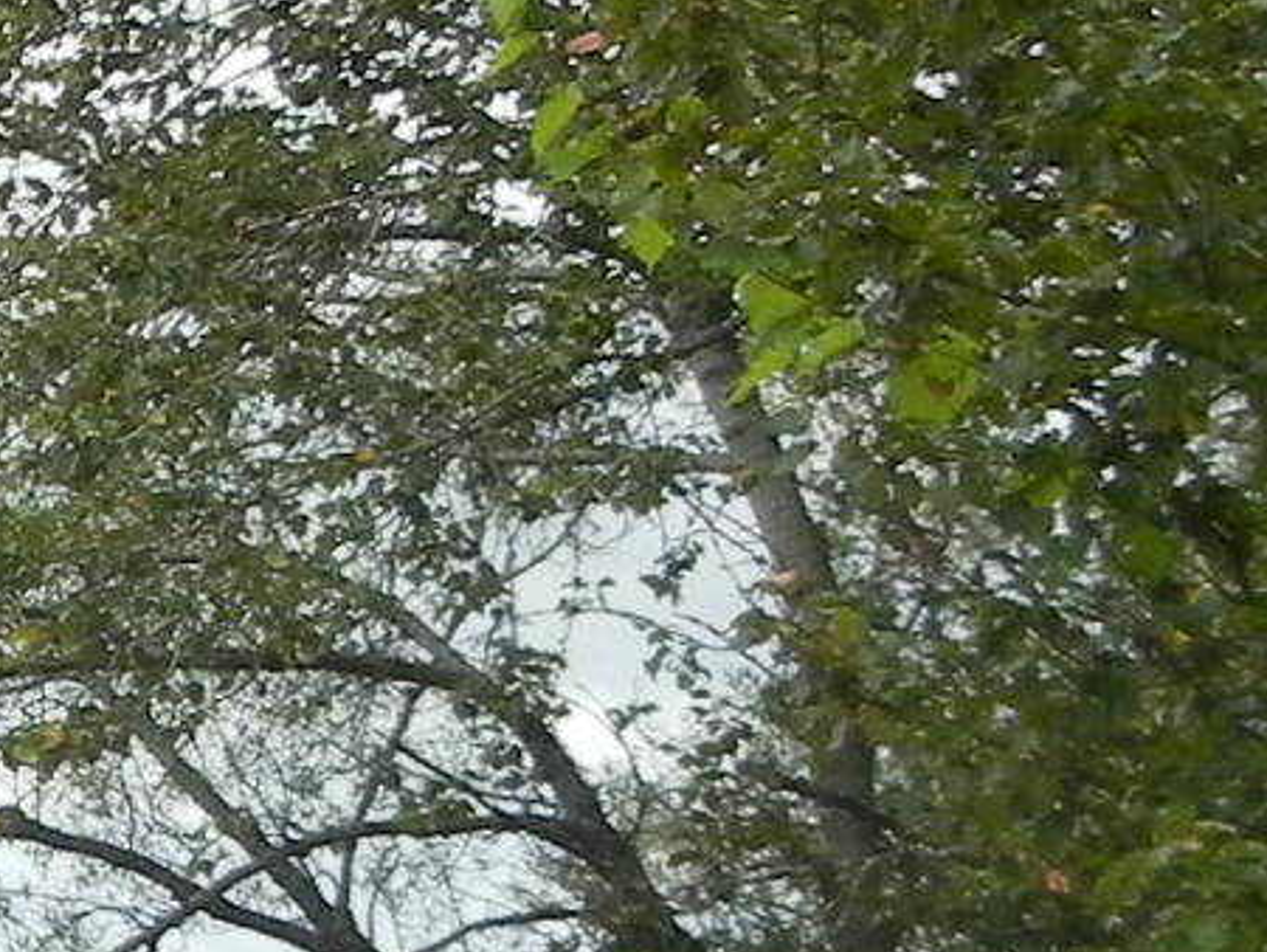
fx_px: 7324
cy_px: 910
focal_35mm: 200
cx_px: -1154
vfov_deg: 7.4
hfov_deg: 9.3
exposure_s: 1/676
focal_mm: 5.4
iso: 160
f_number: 3.5
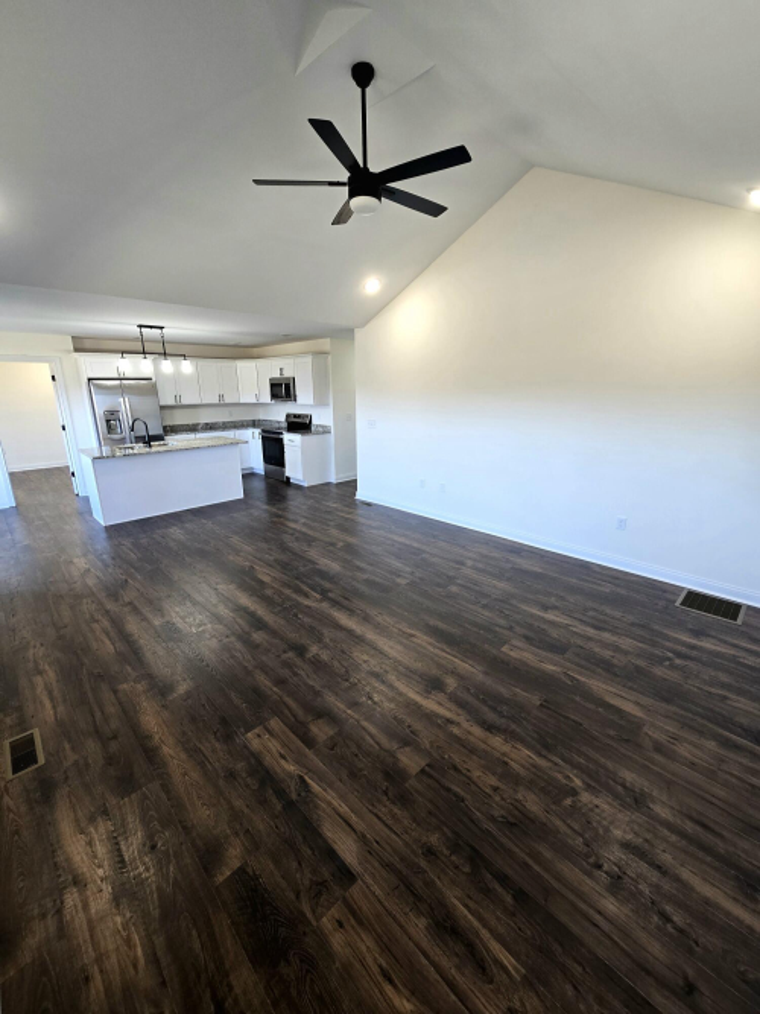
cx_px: 380
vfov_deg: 106.2
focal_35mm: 13
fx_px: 381
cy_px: 507
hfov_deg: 89.9
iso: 125
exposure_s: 1/60.2
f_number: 2.2
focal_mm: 2.2
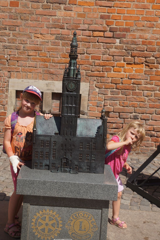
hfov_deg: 21.0
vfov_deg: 31.1
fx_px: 431
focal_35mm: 65
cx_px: 64
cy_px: 98
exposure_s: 1/800
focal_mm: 35
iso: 100
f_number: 5
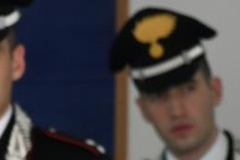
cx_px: 34
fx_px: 5676
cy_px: 211
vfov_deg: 1.6
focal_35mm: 851
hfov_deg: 2.4
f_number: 5.6
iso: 2500
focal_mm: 140
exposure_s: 1/200
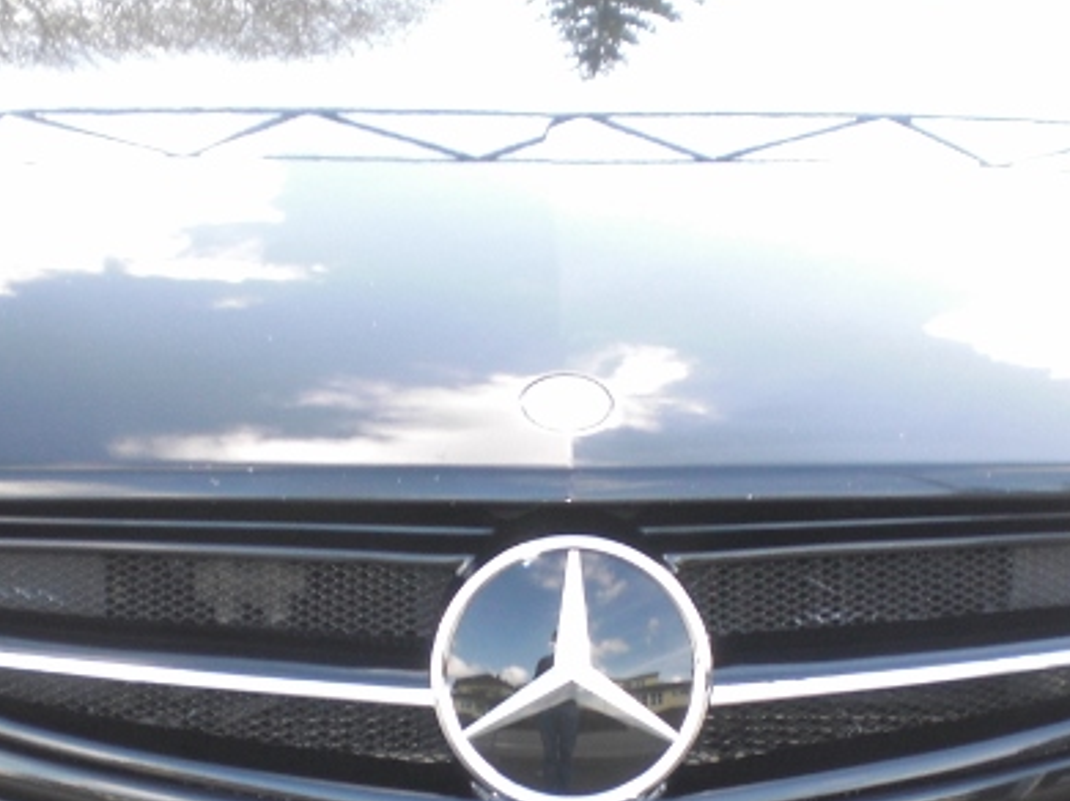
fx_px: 2410
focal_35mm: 78
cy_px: 664
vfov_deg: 18.7
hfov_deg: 25.0
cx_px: 549
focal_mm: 6.3
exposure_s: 1/80
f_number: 3.1
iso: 100
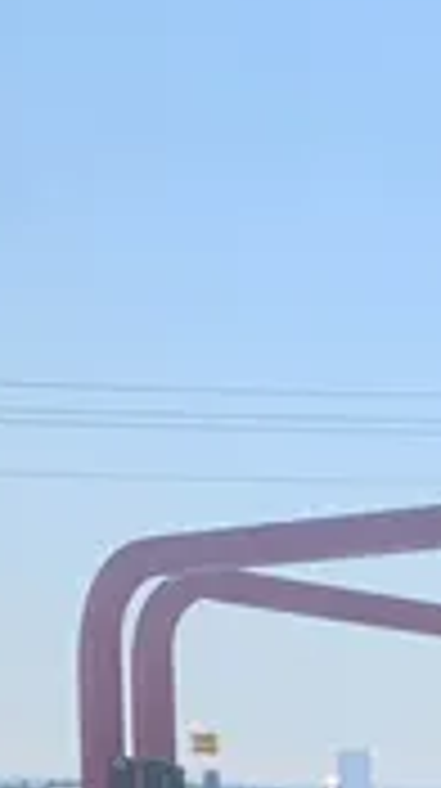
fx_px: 2482
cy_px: 1434
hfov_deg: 9.5
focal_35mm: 119
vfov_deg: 15.4
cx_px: 900
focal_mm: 4.25
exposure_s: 1/3650
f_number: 1.8
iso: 25
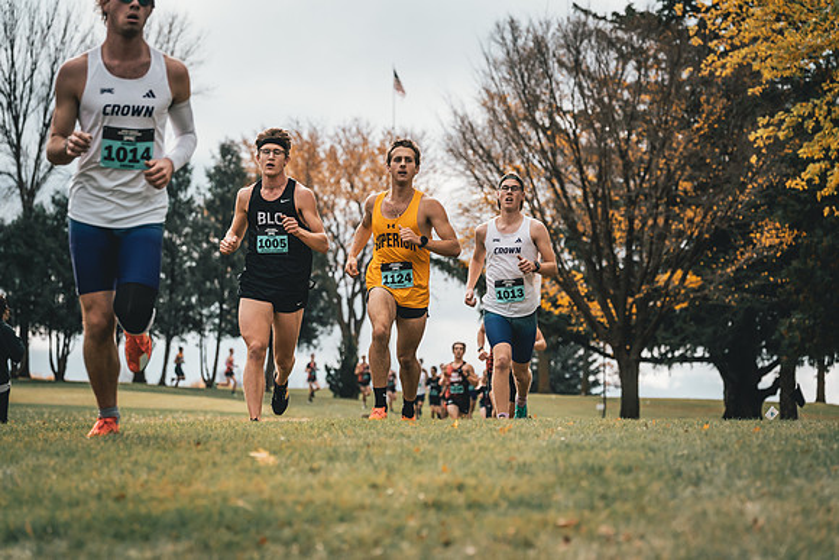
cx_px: 420
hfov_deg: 12.1
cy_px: 280
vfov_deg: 8.1
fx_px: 3970
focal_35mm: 170
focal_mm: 167
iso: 400
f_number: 6.3
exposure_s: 1/1250
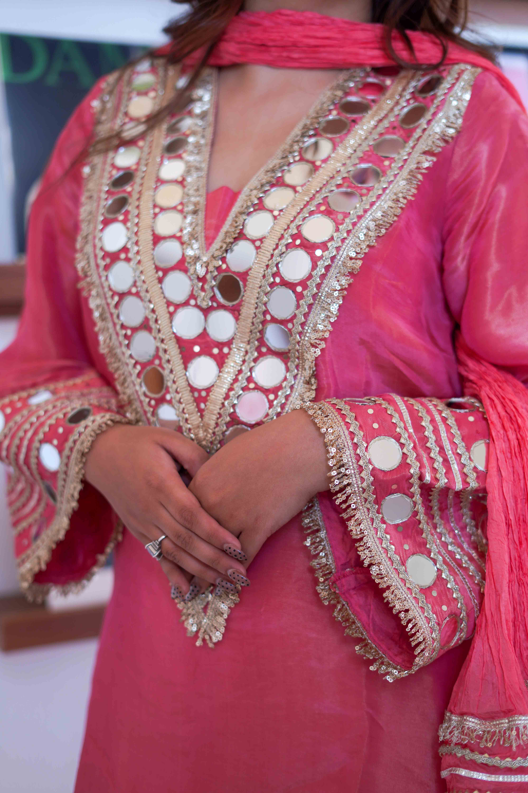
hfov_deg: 27.0
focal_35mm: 50
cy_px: 396
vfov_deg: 39.6
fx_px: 1100
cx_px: 264
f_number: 2.2
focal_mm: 50
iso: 125
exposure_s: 1/100
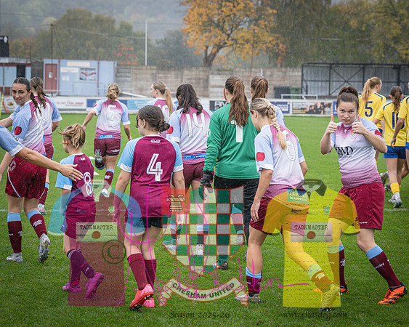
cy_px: 164
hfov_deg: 19.8
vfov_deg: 15.9
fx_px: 1172
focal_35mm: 97
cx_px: 208
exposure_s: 1/640
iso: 1250
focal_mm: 86
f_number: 5
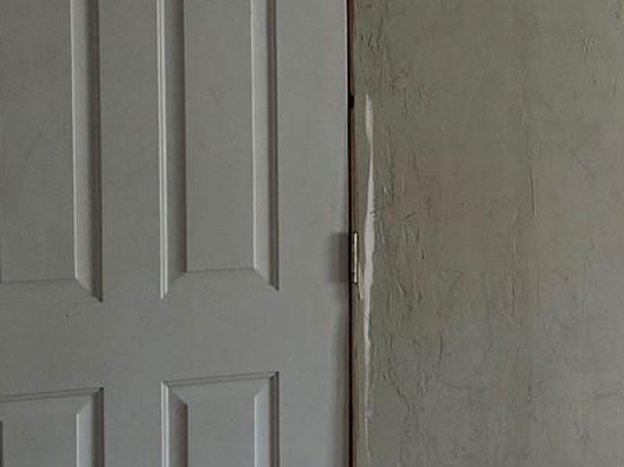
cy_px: 181
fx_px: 1891
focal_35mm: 105
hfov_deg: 18.3
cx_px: 617
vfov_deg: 14.1
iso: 640
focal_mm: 6.3
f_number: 1.7
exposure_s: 1/60
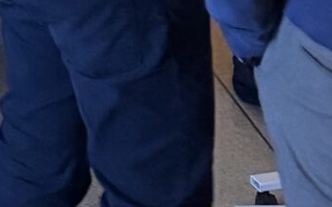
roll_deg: +1.6
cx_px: -489
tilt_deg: +1.7
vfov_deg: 5.2
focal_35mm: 189
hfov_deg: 9.7
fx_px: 1709
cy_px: -887
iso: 640
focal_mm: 6.76
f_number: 1.78
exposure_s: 1/33
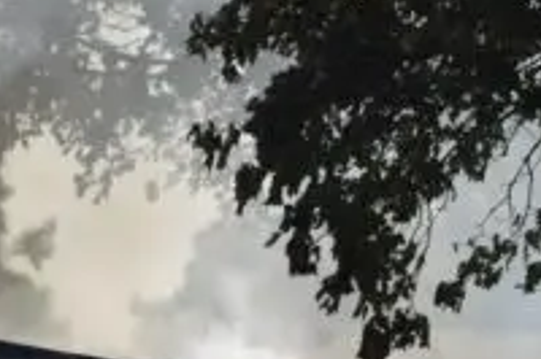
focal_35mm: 403
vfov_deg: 3.4
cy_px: 615
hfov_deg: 5.1
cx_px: -49
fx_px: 6051
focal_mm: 70
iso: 400
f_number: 5.6
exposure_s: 1/1600
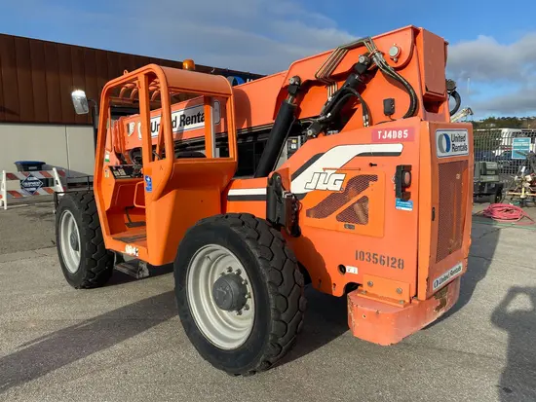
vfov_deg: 53.1
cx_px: 268
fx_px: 403
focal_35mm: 26
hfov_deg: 67.3
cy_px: 201
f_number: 1.8
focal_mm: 4.25
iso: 32
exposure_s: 1/2513
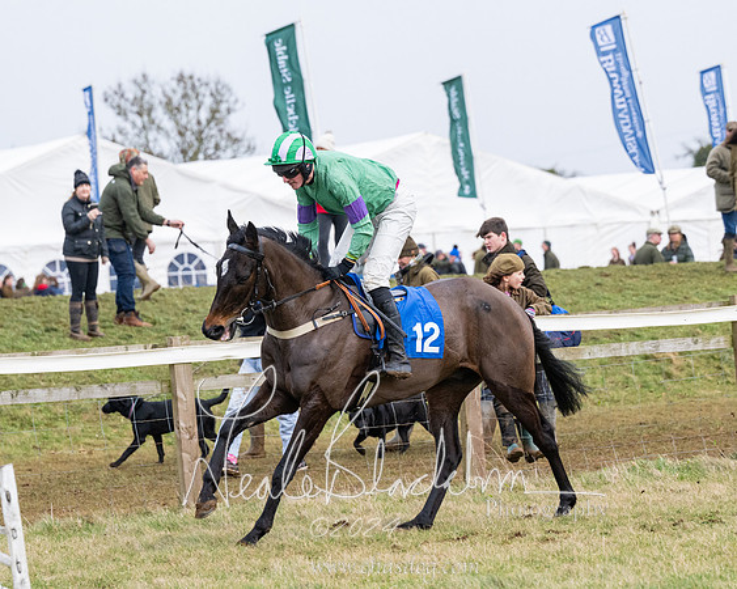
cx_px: 368
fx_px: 4791
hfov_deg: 8.8
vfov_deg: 7.0
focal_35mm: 220
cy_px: 294
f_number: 4
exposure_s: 1/1600
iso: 800
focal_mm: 130
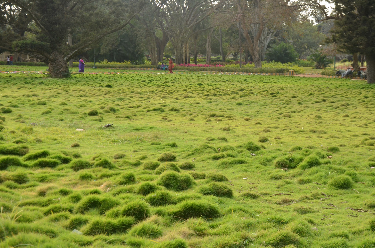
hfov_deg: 37.9
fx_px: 546
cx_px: 188
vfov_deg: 25.6
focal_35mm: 52
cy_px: 124
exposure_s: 1/200
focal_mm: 35
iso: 500
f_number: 10
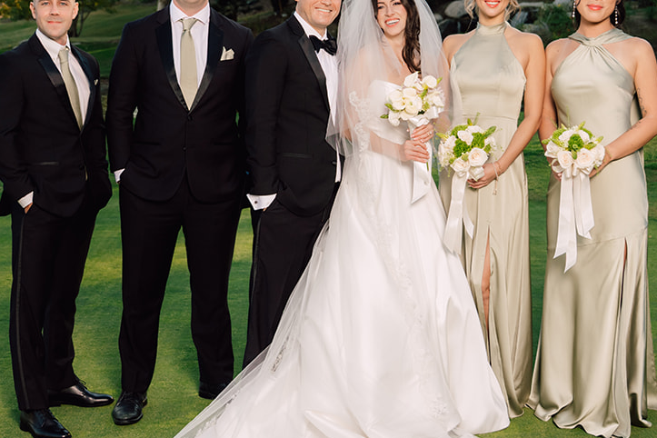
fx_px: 1131
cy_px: 121
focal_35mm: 62
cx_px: 333
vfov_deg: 21.8
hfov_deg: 32.4
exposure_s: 1/800
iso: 200
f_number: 2.8
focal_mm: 28
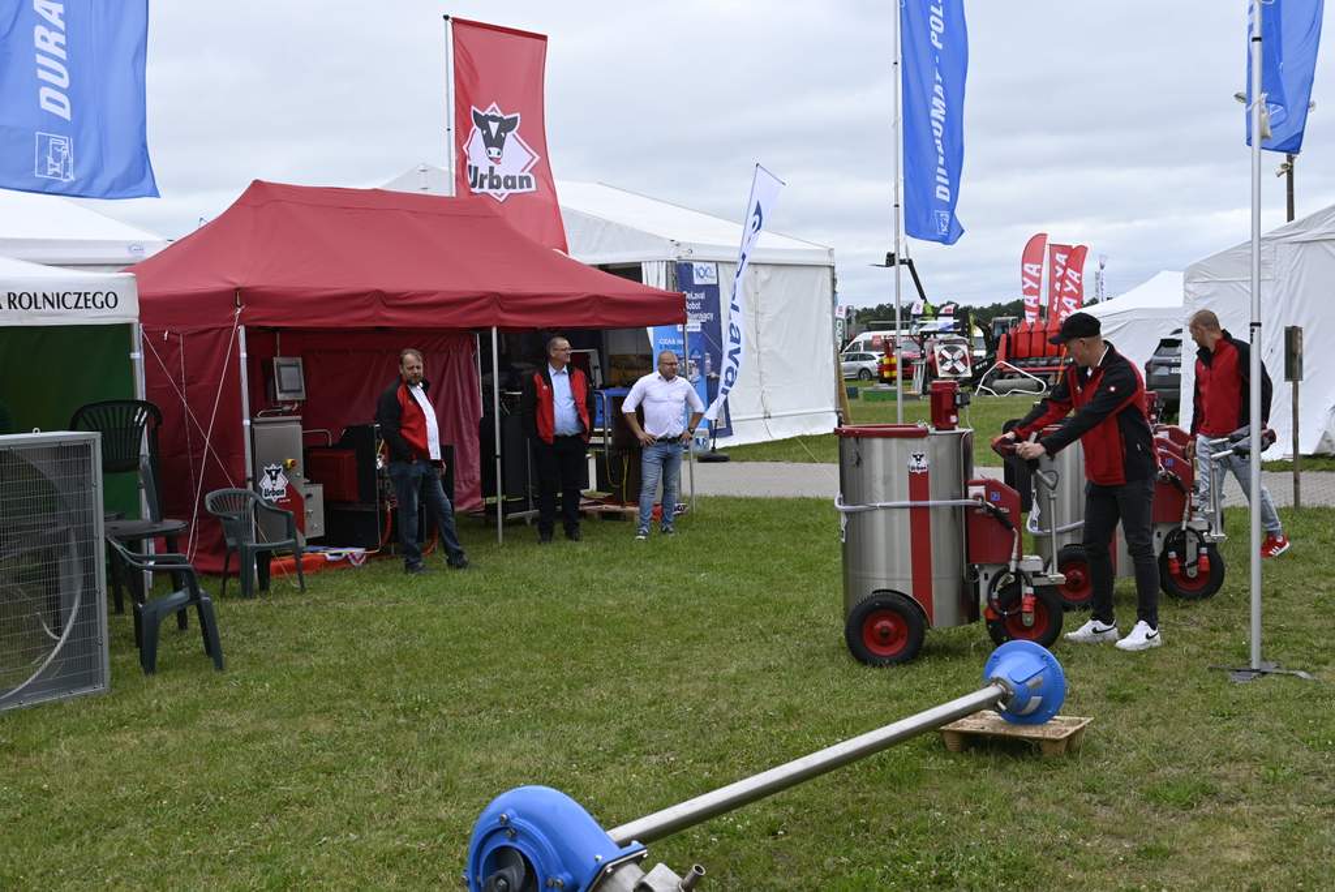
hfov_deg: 42.7
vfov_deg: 29.3
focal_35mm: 46
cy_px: 446
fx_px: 1707
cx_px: 668
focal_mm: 46
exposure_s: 1/250
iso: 250
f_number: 8
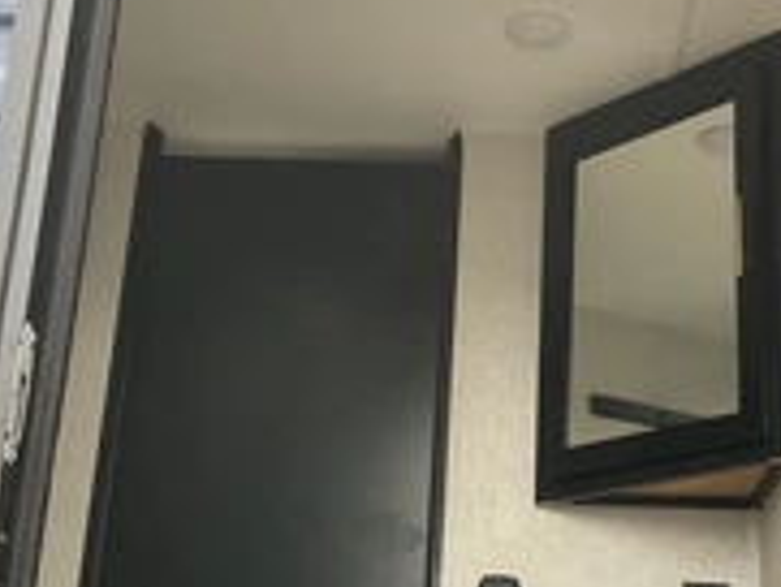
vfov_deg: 22.9
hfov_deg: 30.1
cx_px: 505
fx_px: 1445
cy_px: 337
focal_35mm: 64
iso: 64
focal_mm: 3
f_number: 1.8
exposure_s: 1/80
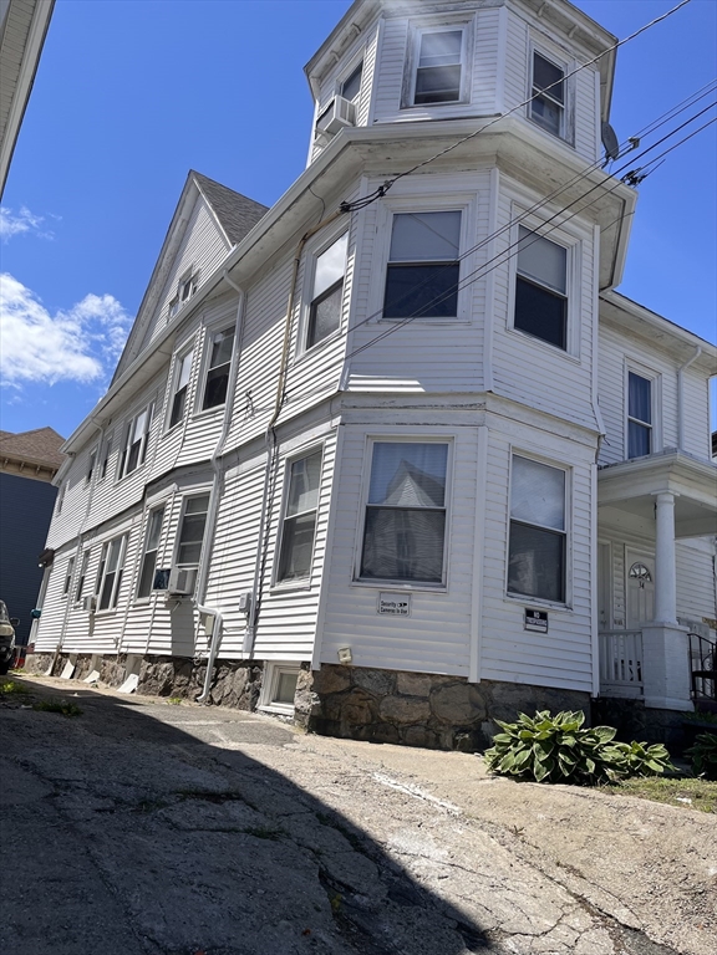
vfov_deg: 67.3
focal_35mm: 26
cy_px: 478
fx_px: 718
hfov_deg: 53.1
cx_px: 358
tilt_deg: +15.4
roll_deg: -5.8
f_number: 1.6
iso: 50
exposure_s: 1/4149
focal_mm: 5.1
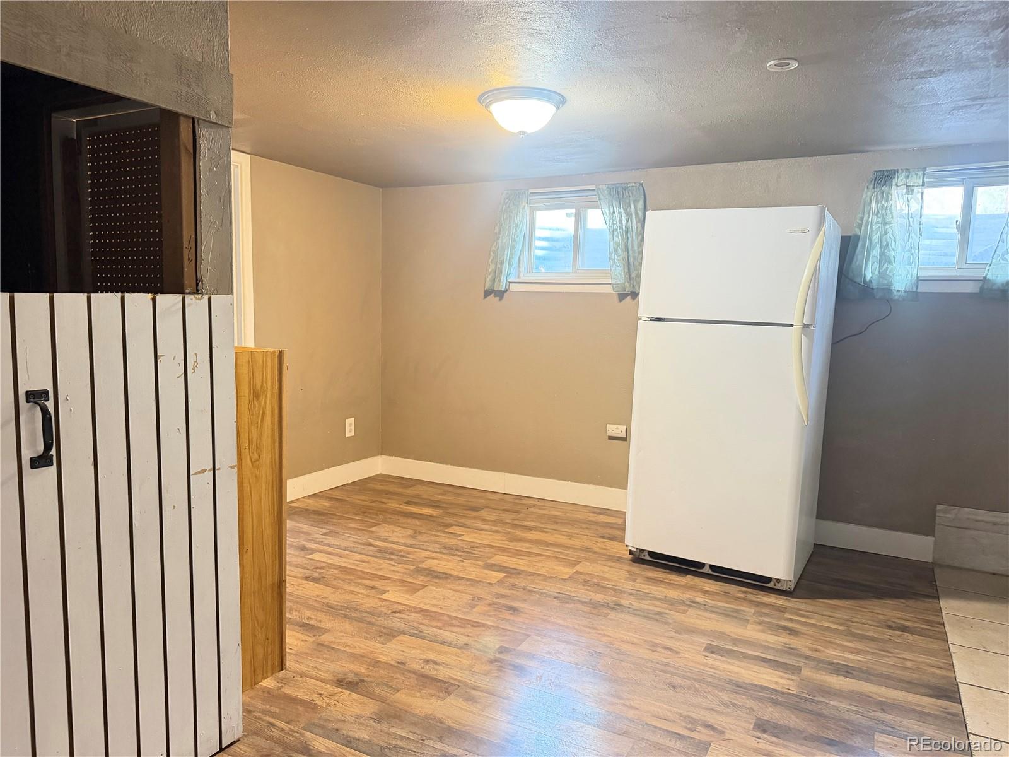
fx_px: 700
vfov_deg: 56.8
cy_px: 378
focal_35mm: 24
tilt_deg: -5.7
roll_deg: -1.6
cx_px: 504
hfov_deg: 71.6
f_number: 1.78
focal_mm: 6.76
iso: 640
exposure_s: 1/40
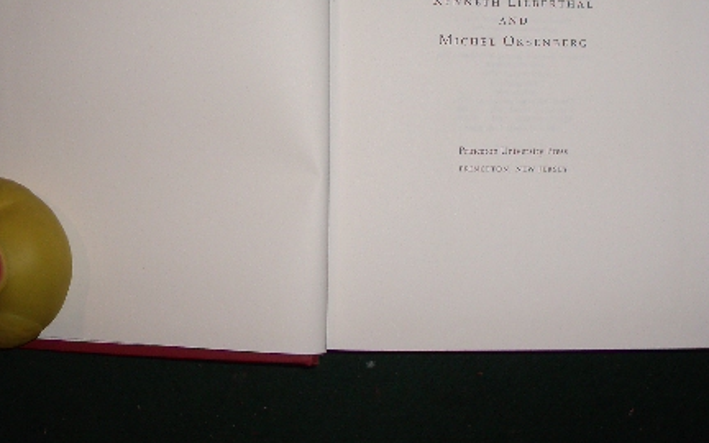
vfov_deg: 23.1
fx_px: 1063
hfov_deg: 36.9
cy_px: 67
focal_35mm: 55
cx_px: 325
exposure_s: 1/60
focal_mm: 5.8
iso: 80
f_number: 4.3
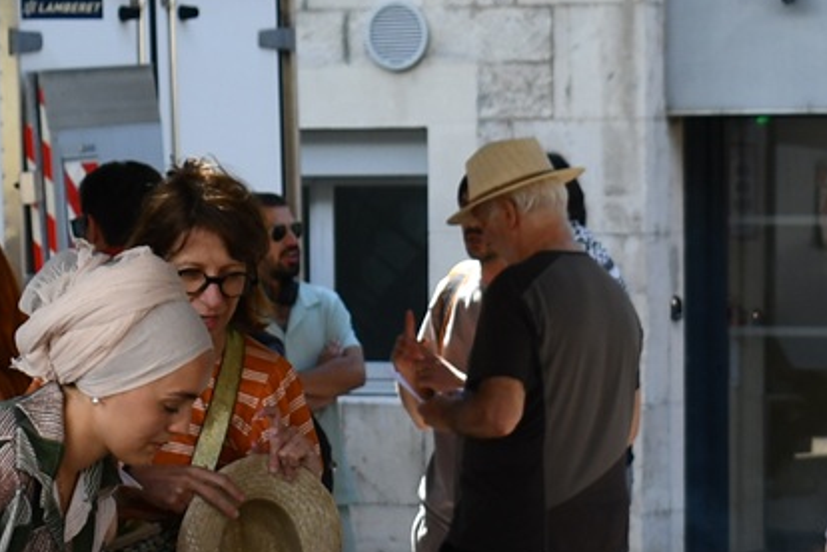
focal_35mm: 210
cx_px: 641
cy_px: 621
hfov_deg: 9.8
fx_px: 4824
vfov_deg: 6.5
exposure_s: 1/250
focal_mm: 35
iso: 200
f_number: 6.3
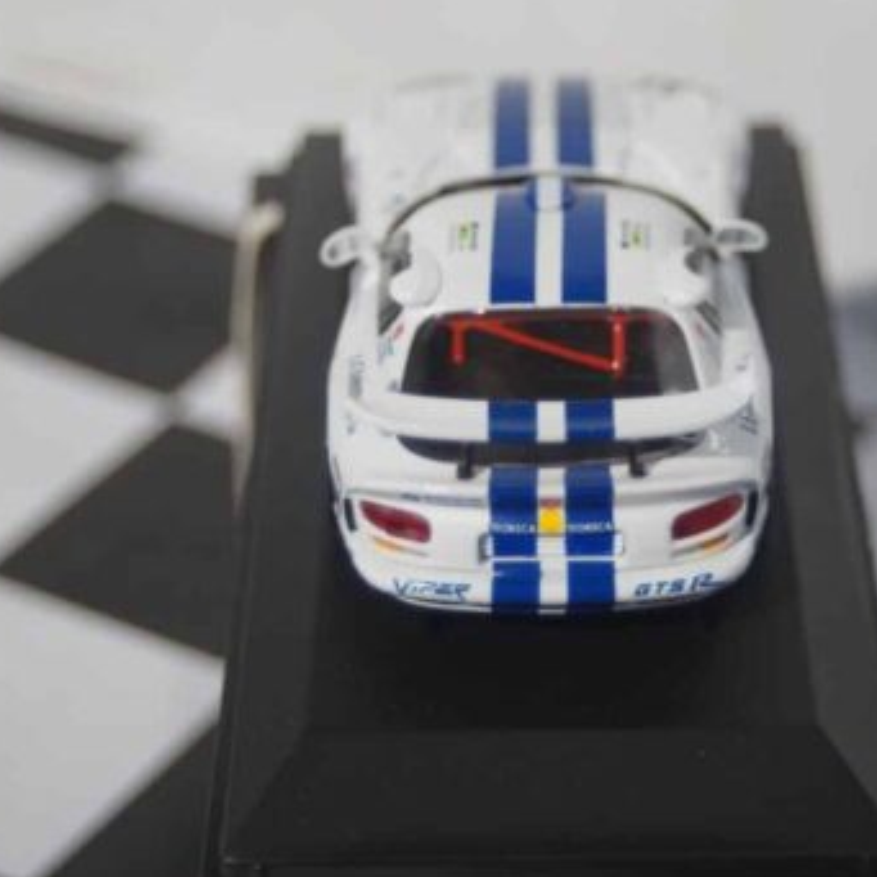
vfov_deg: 15.6
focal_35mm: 112
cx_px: 530
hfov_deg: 15.5
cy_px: 417
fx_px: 3210
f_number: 4.5
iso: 1600
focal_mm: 50
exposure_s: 1/160
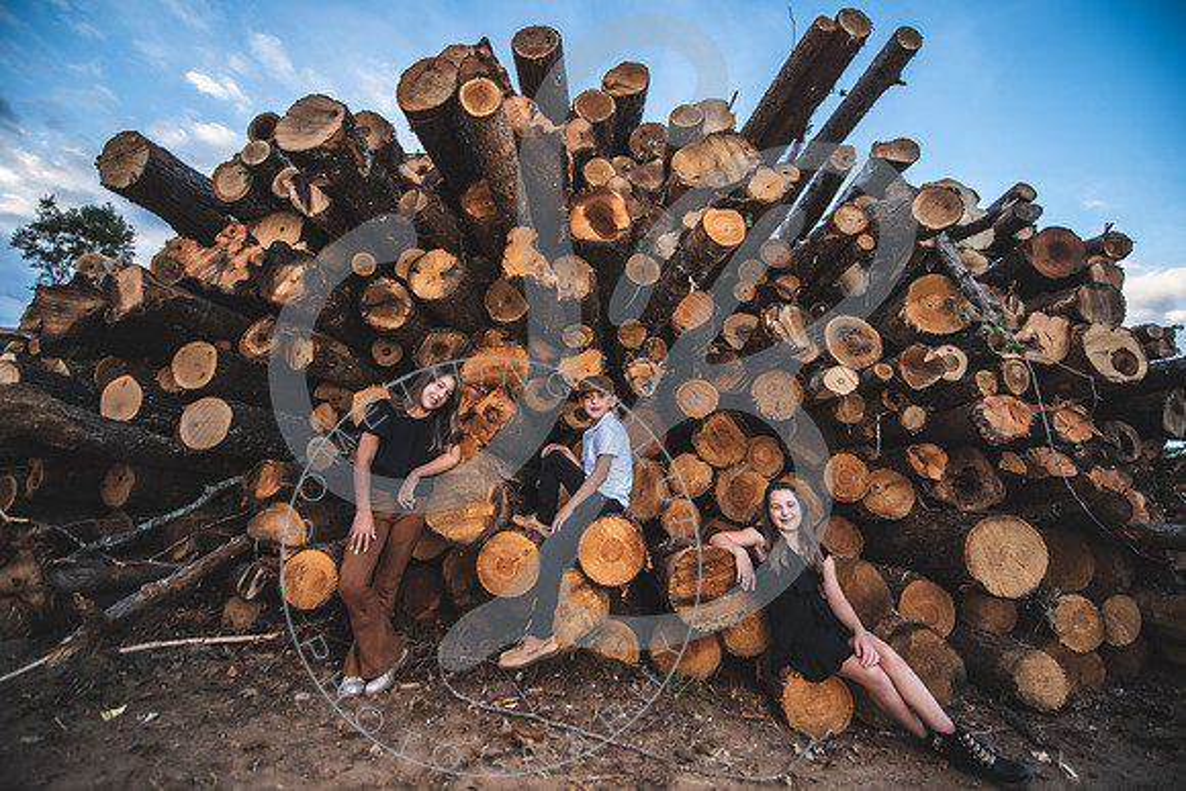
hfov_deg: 104.2
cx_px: 593
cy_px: 396
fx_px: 461
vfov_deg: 81.2
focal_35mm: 14
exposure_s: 1/250
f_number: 2.8
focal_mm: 14
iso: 100
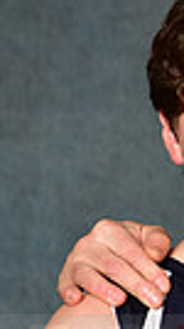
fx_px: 2769
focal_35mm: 318
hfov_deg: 3.7
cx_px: 435
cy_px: 349
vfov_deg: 6.8
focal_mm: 70
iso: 100
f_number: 4.5
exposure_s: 1/200
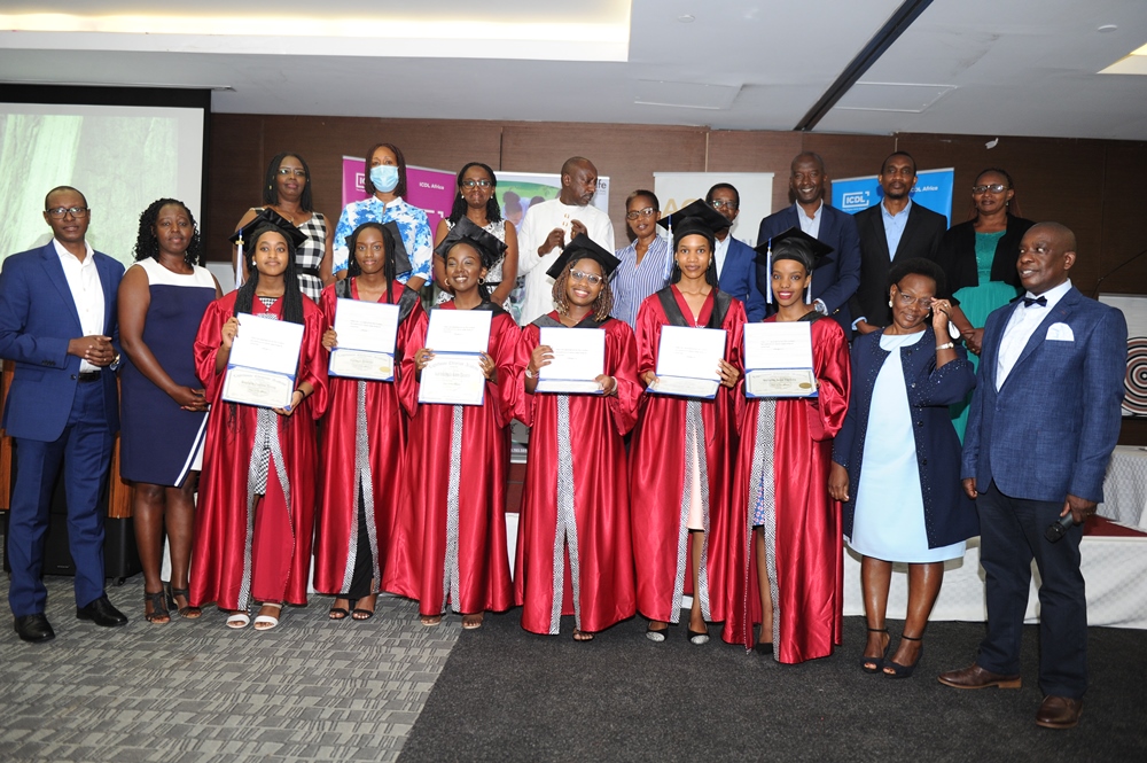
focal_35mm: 31
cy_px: 382
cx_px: 574
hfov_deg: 60.3
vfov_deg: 42.3
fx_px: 987
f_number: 2.8
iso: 1100
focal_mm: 31
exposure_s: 1/90
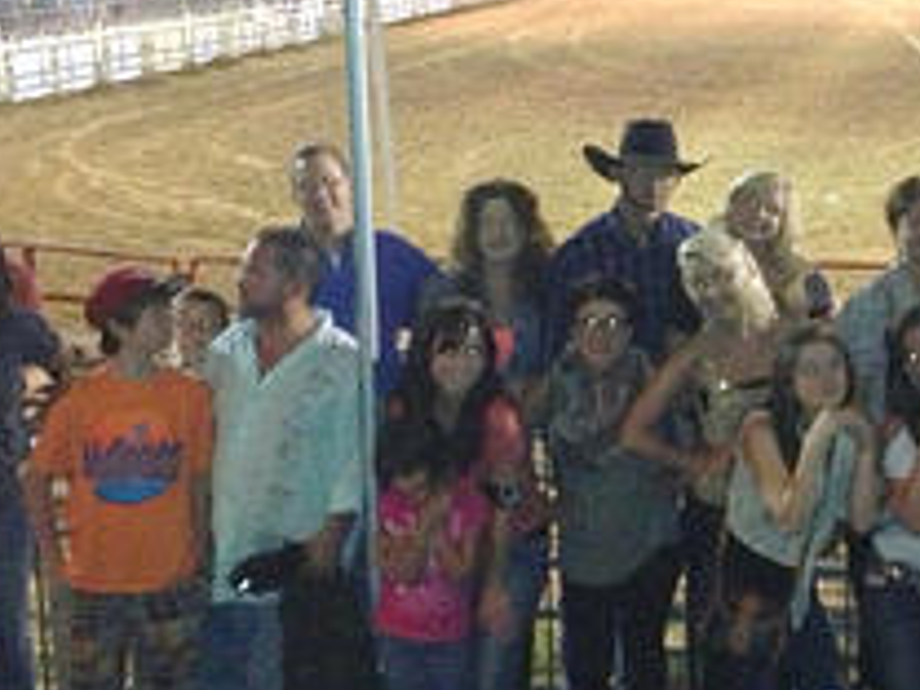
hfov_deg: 25.9
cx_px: 714
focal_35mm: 74
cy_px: 279
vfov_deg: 19.9
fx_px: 1967
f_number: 2.4
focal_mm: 4.13
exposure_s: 1/16
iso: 800
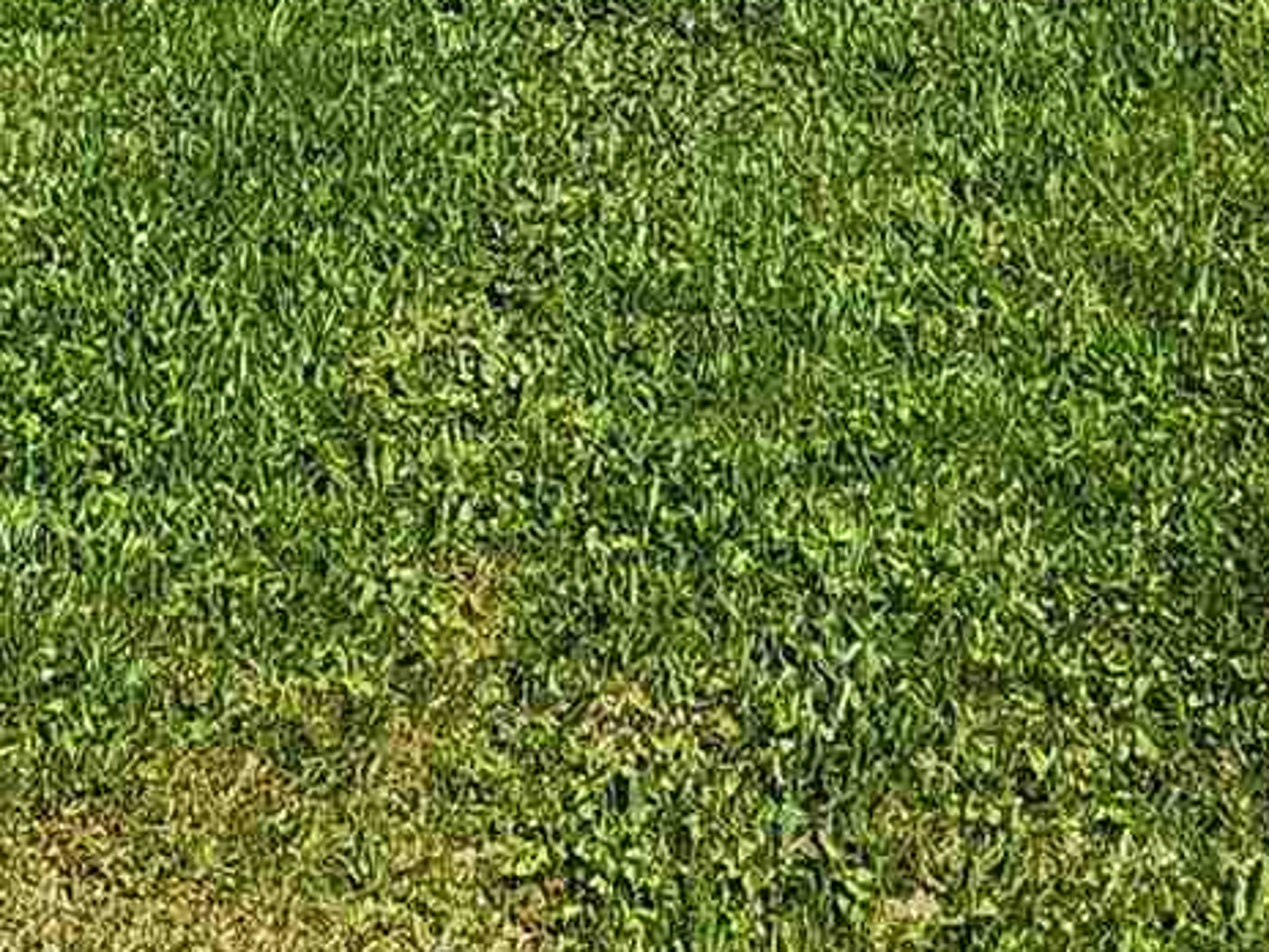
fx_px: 3153
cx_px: -49
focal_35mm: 86
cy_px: -1135
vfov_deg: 13.7
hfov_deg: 21.8
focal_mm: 2.2
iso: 50
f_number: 2.2
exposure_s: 1/2359
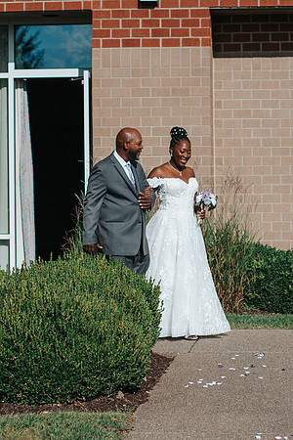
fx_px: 1497
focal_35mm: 123
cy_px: 198
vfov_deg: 16.7
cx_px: 194
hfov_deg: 11.2
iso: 110
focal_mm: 50
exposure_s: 1/4000
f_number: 2.5
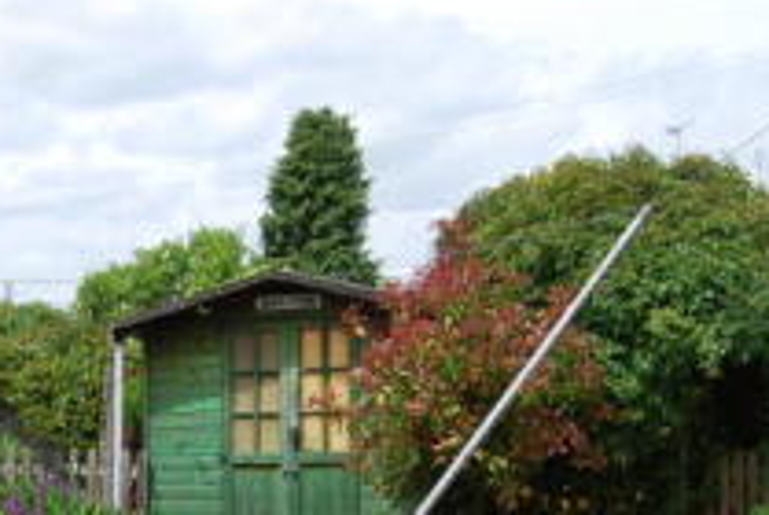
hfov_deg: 23.1
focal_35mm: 84
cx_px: -20
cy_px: 554
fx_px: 1797
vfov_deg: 15.9
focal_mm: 18
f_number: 7.1
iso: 100
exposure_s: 1/200
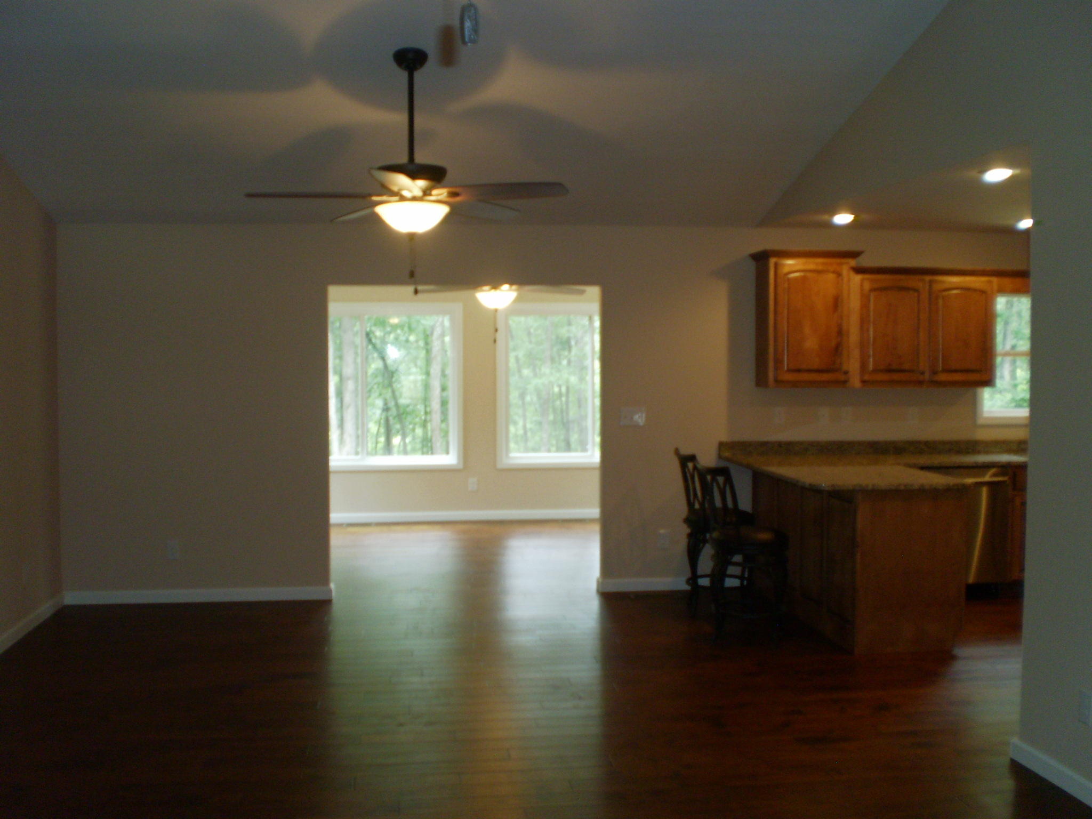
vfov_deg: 39.7
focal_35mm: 36
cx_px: 546
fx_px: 1136
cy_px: 410
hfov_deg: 51.4
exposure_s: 1/30
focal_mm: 6.3
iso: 200
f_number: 3.1
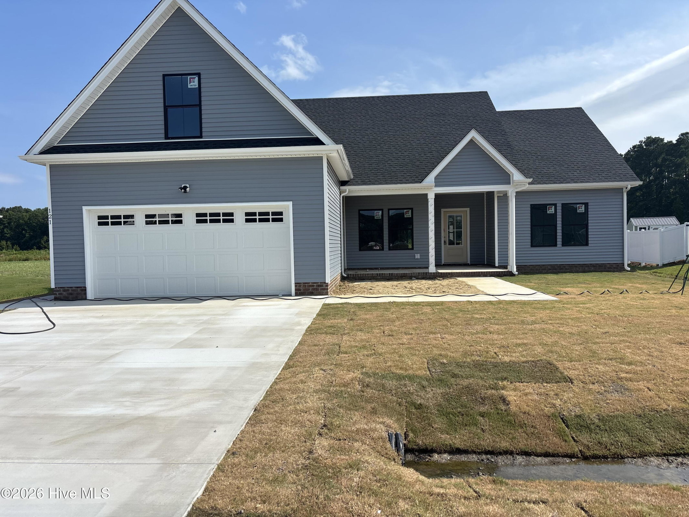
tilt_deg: -1.4
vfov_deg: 53.1
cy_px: 258
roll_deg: +1.8
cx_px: 344
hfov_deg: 67.3
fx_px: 518
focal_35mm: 26
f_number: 1.6
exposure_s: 1/4425
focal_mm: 5.96
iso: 50
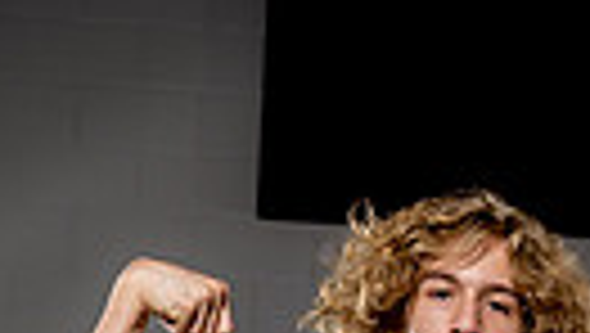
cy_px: 958
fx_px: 2302
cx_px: 410
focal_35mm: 147
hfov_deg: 14.6
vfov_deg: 7.4
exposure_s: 1/250
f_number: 5.6
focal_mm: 41
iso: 320
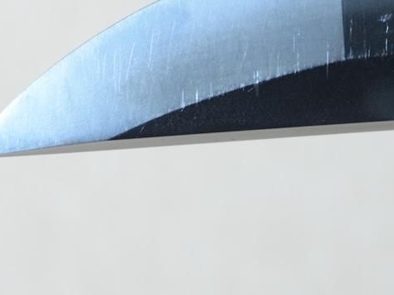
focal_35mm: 472
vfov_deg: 3.1
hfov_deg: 4.2
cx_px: 355
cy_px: -37
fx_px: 5371
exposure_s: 1/2
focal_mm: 112
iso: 400
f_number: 11
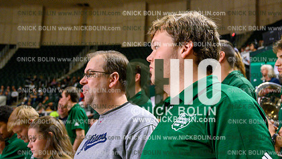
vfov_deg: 23.1
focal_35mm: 52
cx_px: 173
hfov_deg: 39.6
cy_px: 91
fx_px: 389
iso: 3200
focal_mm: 36
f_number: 4.5
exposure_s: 1/200
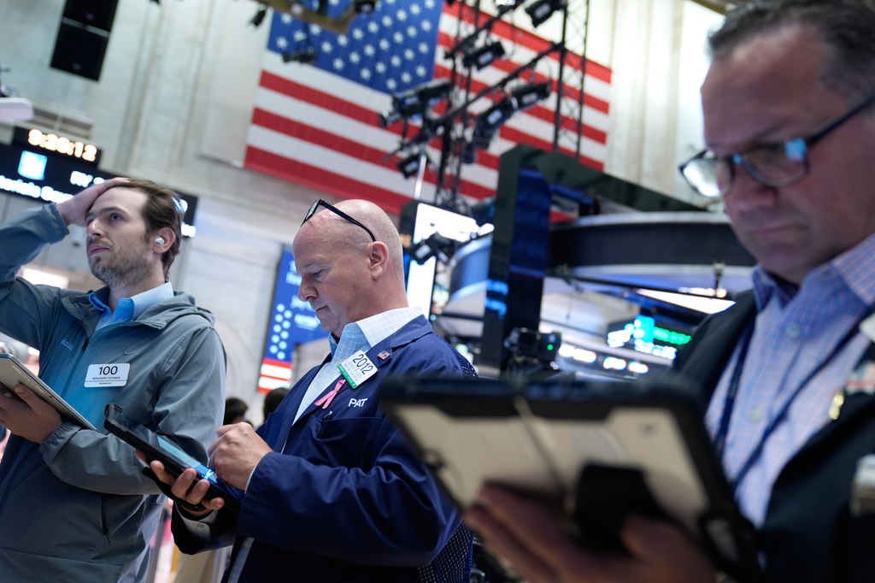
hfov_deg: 53.1
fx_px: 875
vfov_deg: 36.8
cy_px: 292
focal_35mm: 36
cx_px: 438
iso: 1250
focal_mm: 36
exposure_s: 1/60
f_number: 2.8
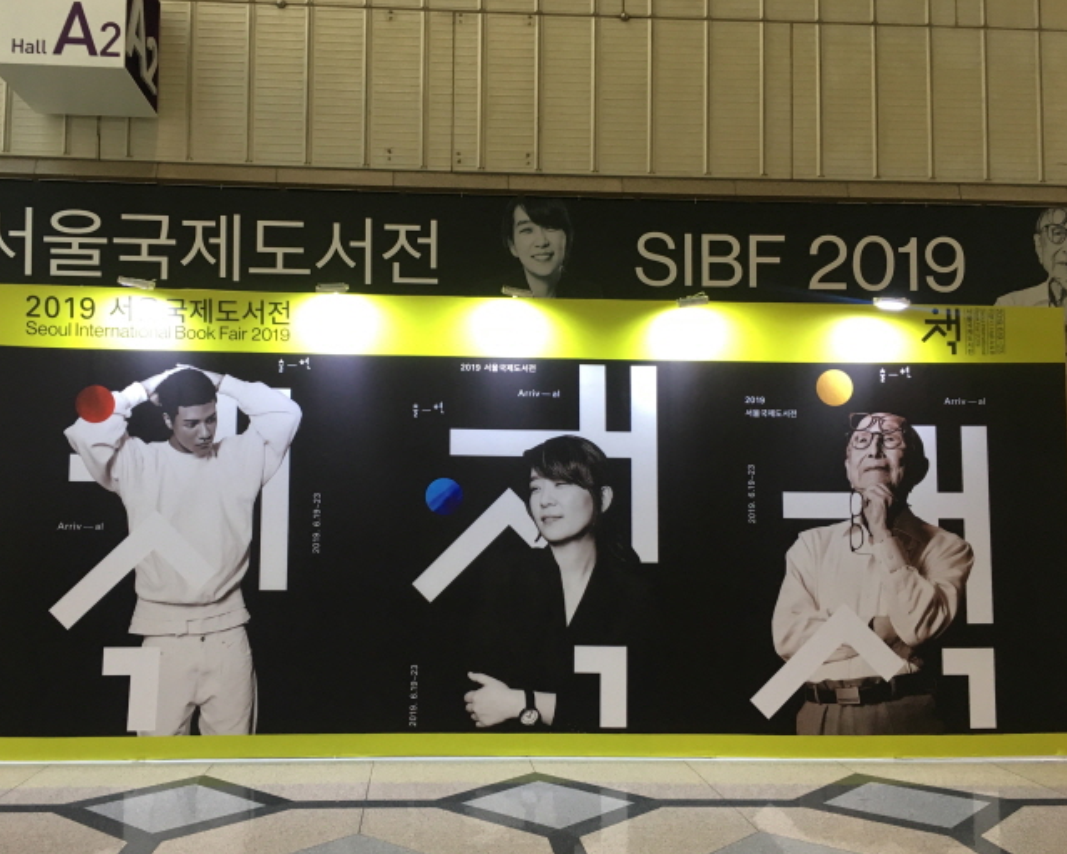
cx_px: 506
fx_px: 979
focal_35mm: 31
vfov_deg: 47.1
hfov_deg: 57.2
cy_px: 422
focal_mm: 4.15
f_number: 2.2
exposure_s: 1/30
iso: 32
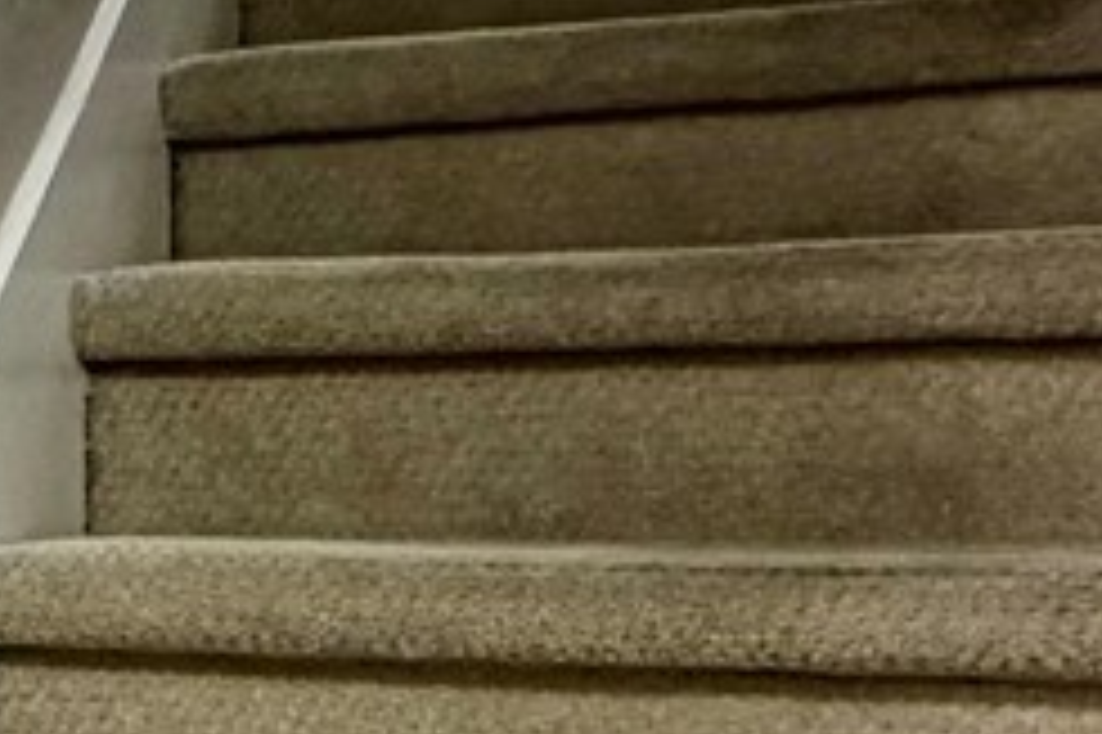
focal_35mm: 95
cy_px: 495
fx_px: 2906
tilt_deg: +0.1
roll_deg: -0.5
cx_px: -1255
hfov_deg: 15.7
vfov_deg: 14.4
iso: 320
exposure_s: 1/60
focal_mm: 2.22
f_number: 2.2
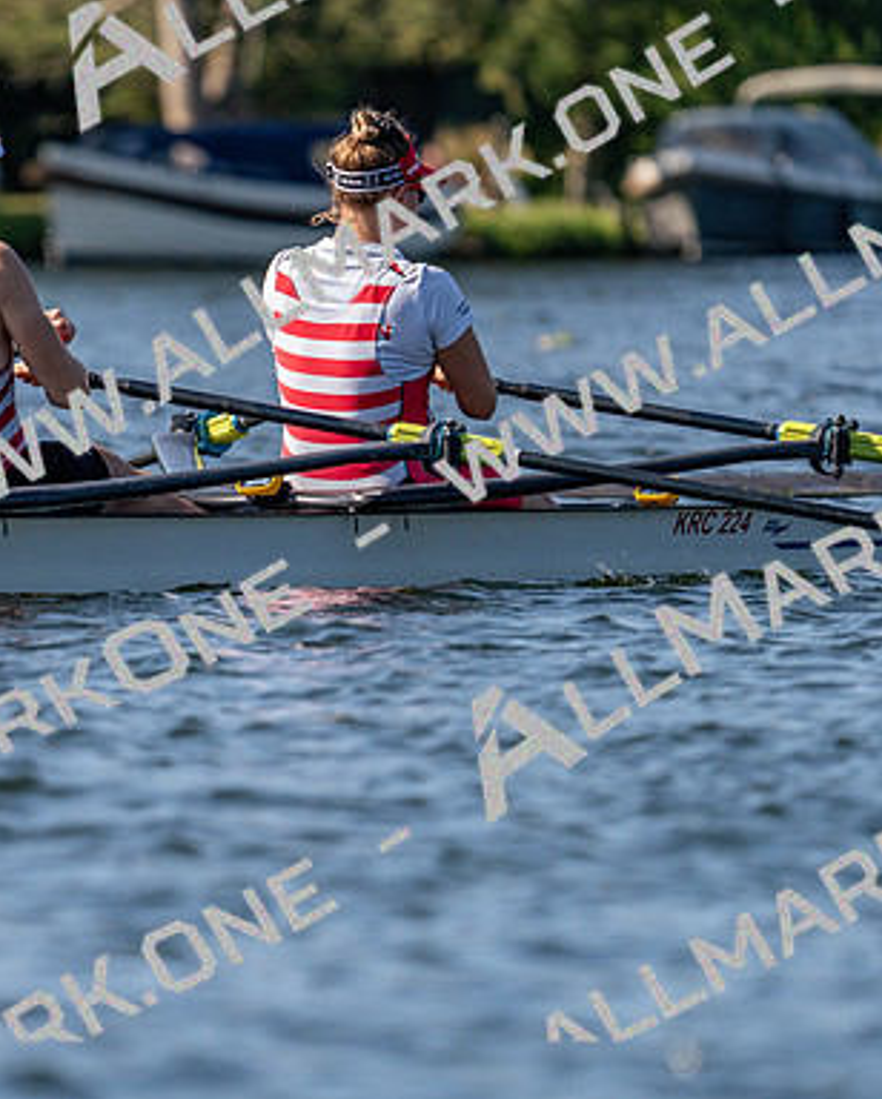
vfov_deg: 3.6
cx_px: 226
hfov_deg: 2.9
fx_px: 17625
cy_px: 551
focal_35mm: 541
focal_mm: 382
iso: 250
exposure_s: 1/1600
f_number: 6.3
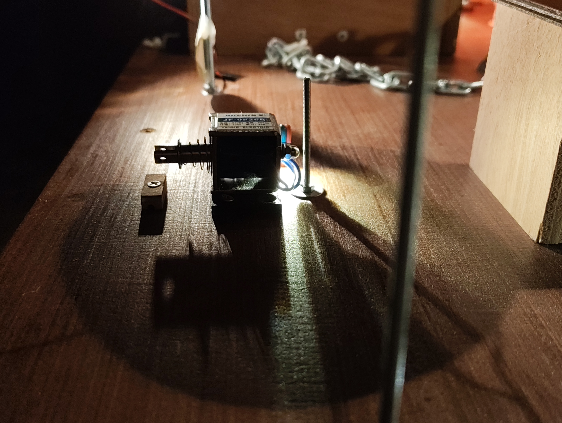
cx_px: 283
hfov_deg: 48.9
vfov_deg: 37.8
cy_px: 202
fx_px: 618
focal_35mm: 38
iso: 1467
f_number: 1.88
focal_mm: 5.56
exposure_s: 1/25
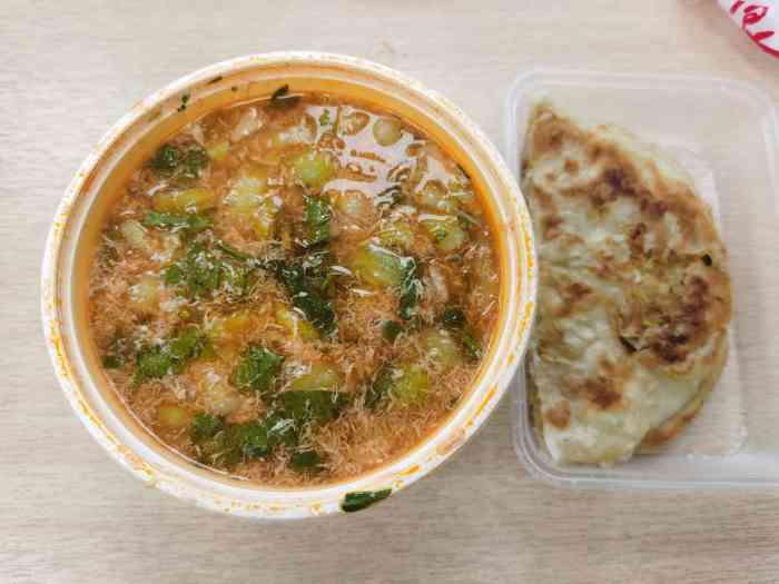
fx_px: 608
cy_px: 292
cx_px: 390
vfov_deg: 51.4
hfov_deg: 65.3
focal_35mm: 27
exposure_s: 1/100
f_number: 1.6
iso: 64
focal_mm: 5.56
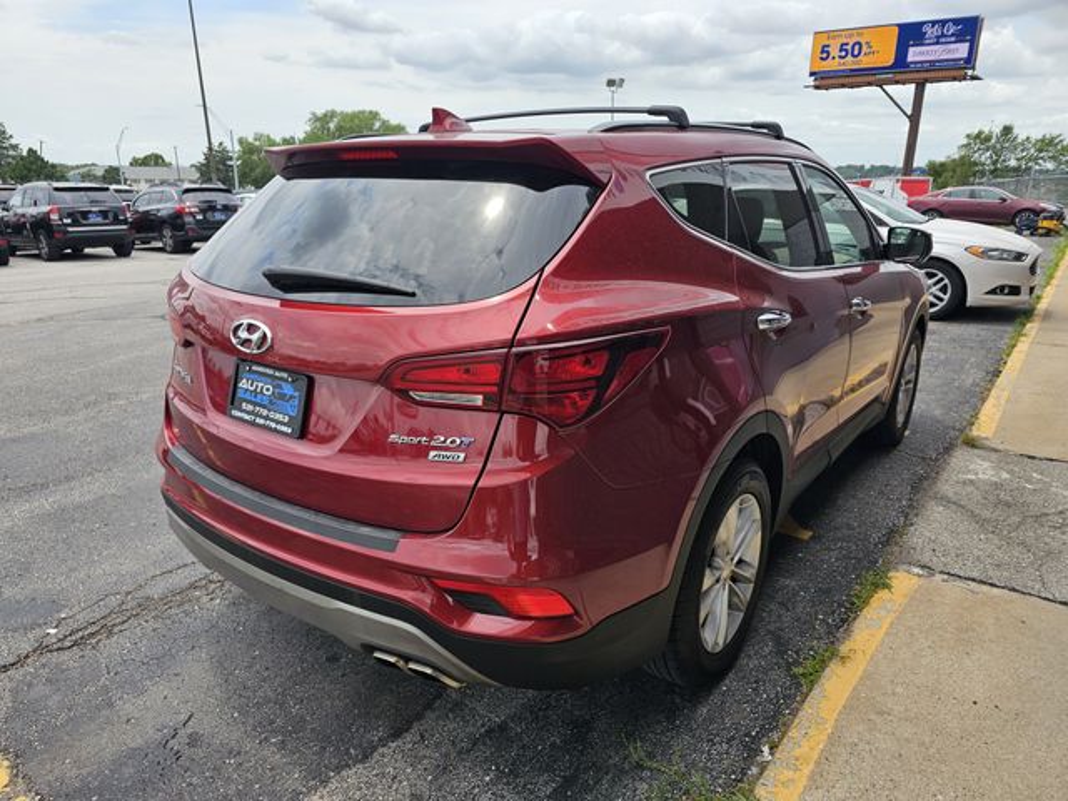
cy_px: 400
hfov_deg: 73.9
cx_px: 534
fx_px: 710
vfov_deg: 58.9
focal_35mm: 23
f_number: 1.7
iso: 10
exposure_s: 1/423
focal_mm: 6.3
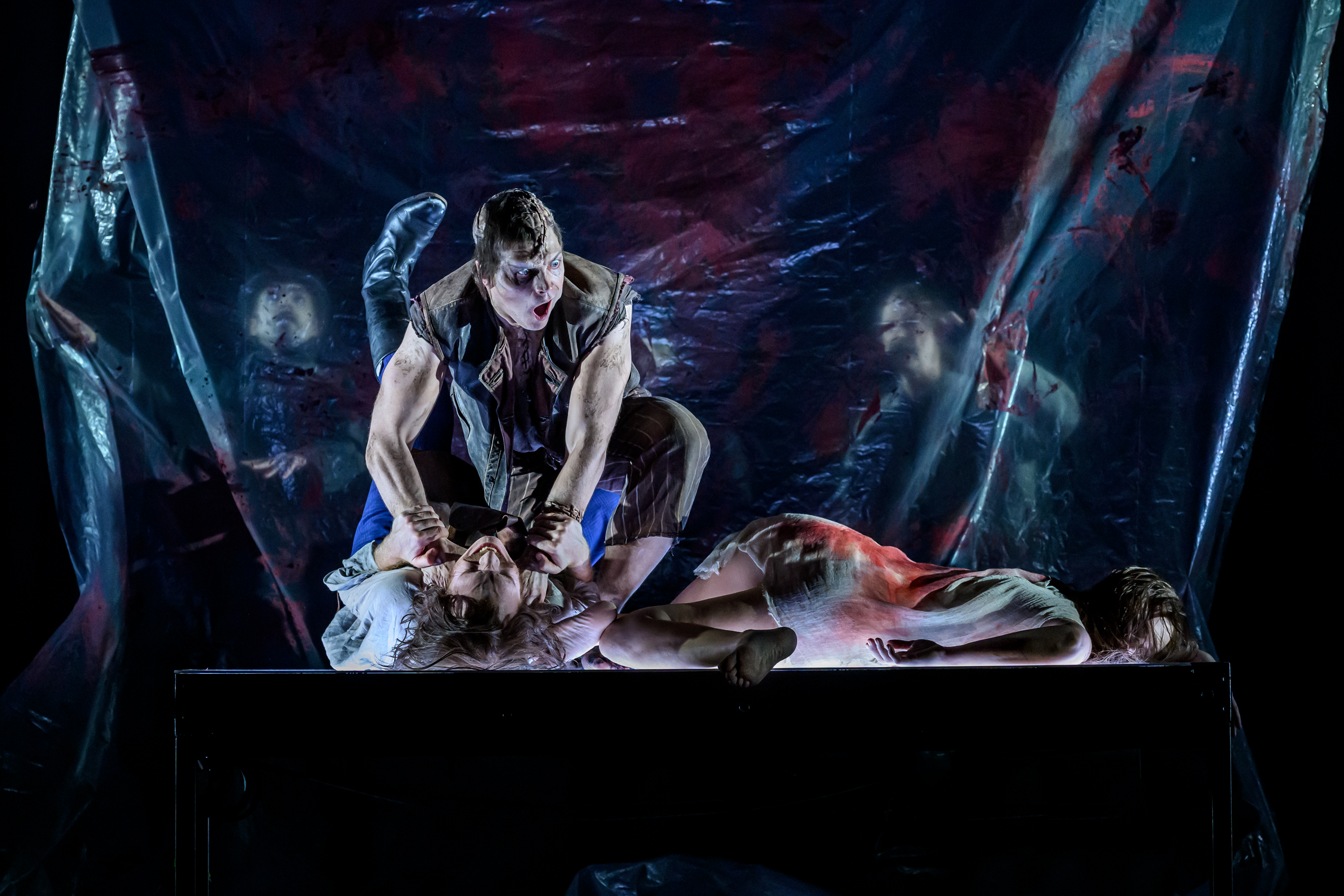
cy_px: 448
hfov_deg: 21.5
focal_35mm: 95
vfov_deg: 14.4
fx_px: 3546
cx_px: 672
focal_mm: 95
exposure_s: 1/320
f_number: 4
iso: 5000
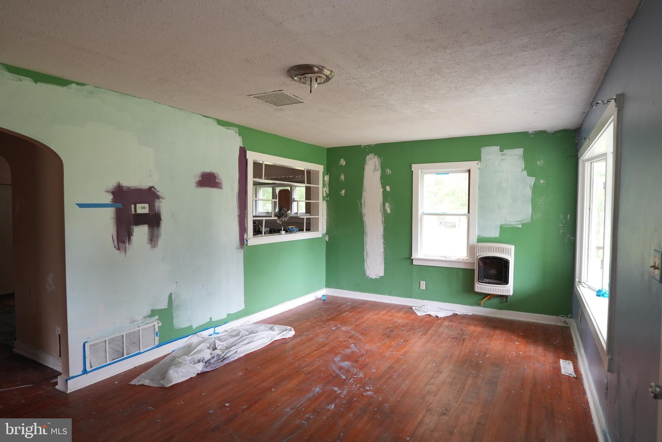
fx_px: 368
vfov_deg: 62.0
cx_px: 331
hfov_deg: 84.0
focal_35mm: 20
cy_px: 221
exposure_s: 1/60
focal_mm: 20
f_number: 2.8
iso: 640
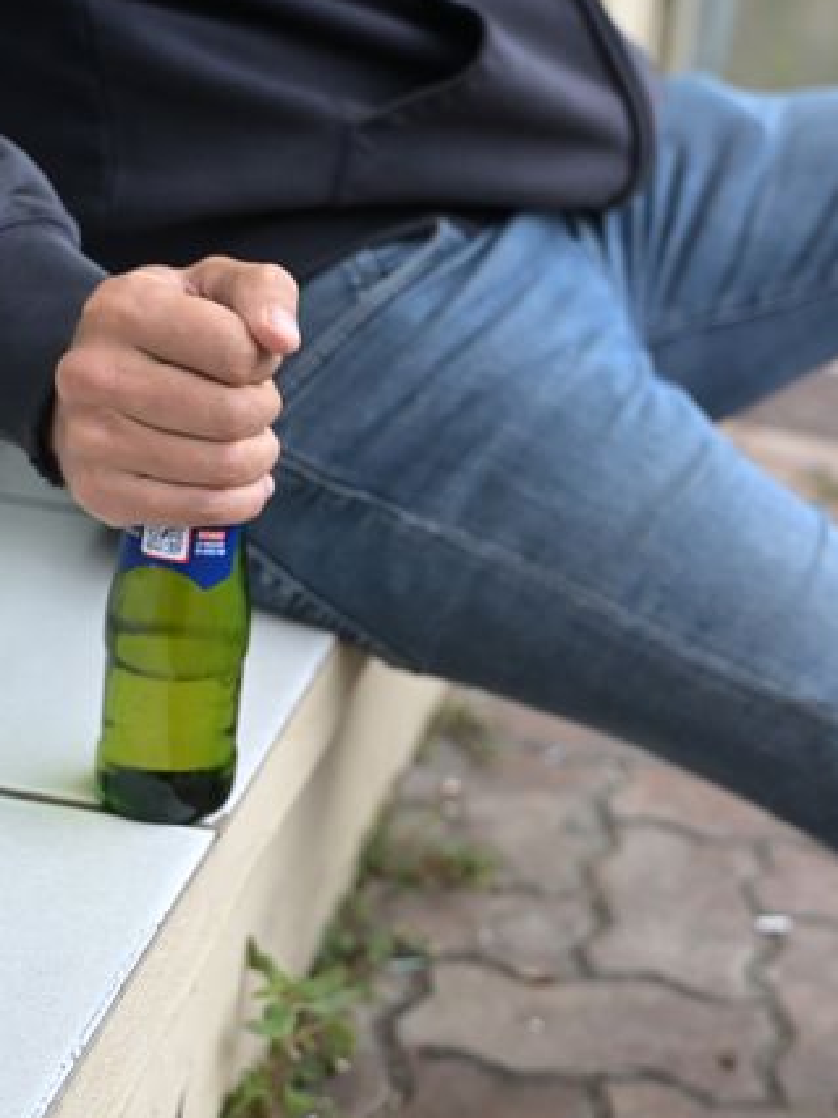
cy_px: 626
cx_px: 665
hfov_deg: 24.5
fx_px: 1901
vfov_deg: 32.7
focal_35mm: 59
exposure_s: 1/2000
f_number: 3.2
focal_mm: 33.5
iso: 640
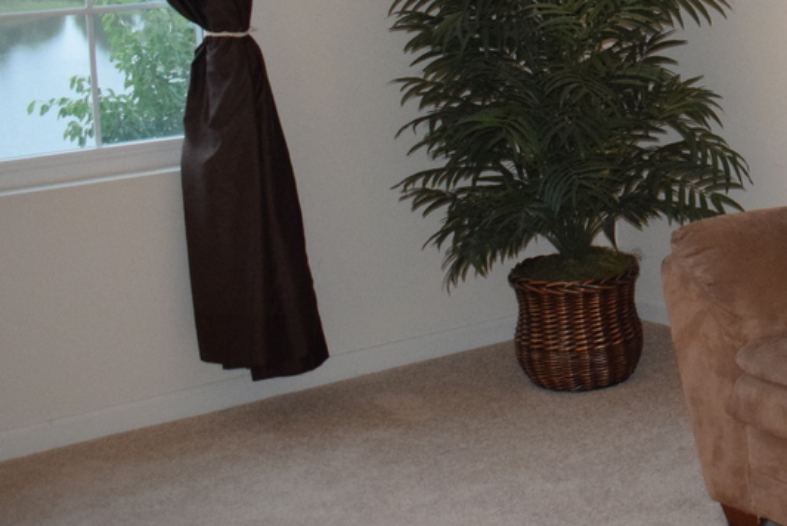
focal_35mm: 82
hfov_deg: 22.5
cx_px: 982
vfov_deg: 16.5
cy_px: 61
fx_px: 1794
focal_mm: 18
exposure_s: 1/60
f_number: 3.5
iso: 2200
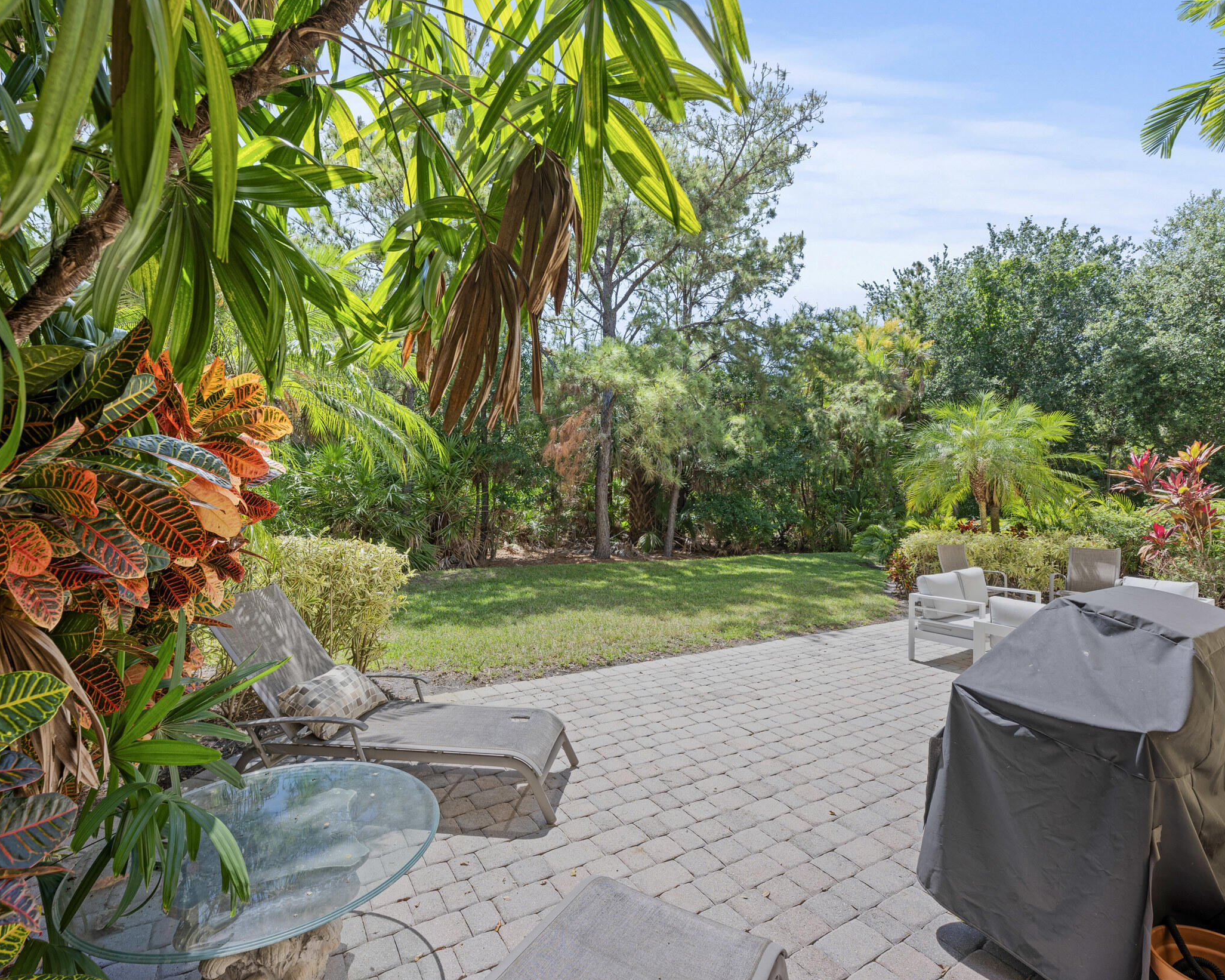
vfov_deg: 80.4
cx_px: 619
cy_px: 496
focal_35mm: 16
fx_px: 580
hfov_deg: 93.1
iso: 64
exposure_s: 1/30
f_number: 8
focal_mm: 14
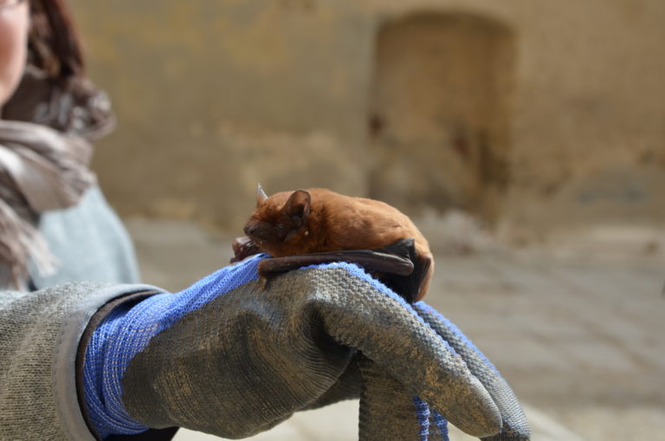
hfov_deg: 35.1
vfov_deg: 23.7
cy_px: 220
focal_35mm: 57
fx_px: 1051
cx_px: 332
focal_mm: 38
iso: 100
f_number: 8
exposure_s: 1/250
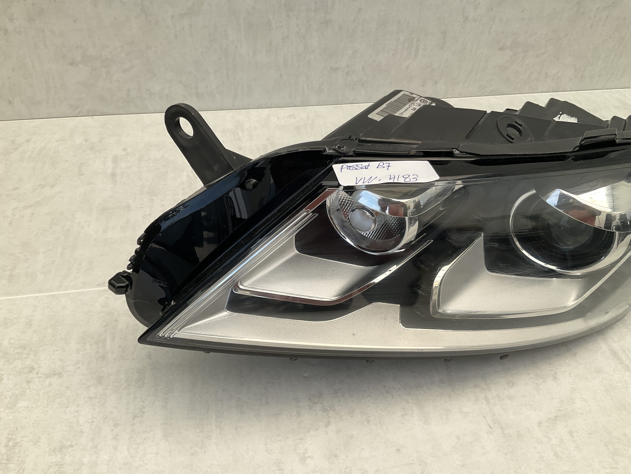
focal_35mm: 29
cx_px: 316
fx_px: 529
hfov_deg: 61.7
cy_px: 237
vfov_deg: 48.2
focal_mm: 3
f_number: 1.8
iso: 16
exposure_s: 1/728
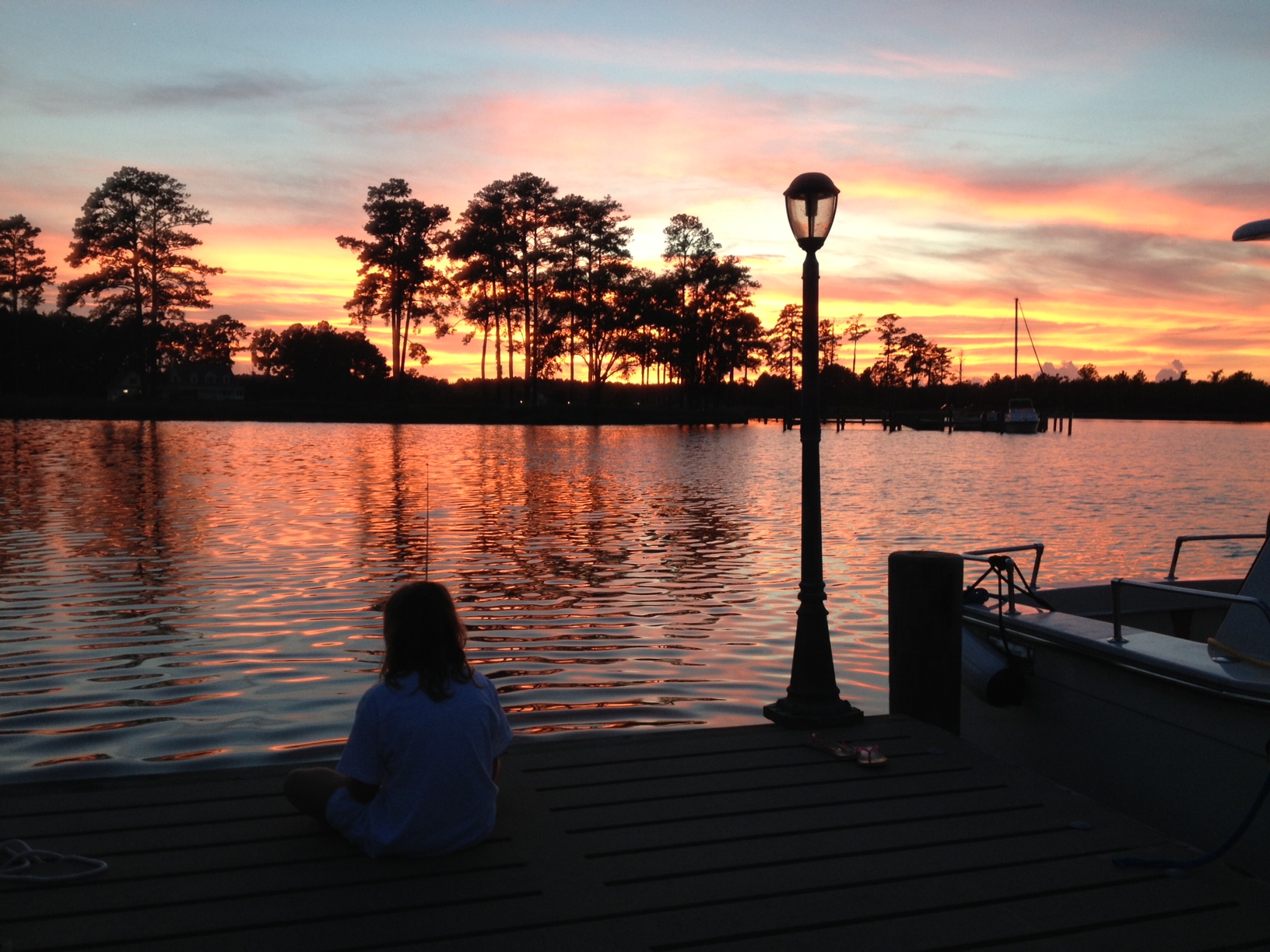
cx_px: 635
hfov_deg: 52.6
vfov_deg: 40.7
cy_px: 476
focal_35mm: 35
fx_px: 1284
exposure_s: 1/20
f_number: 2.4
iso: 64
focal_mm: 4.28
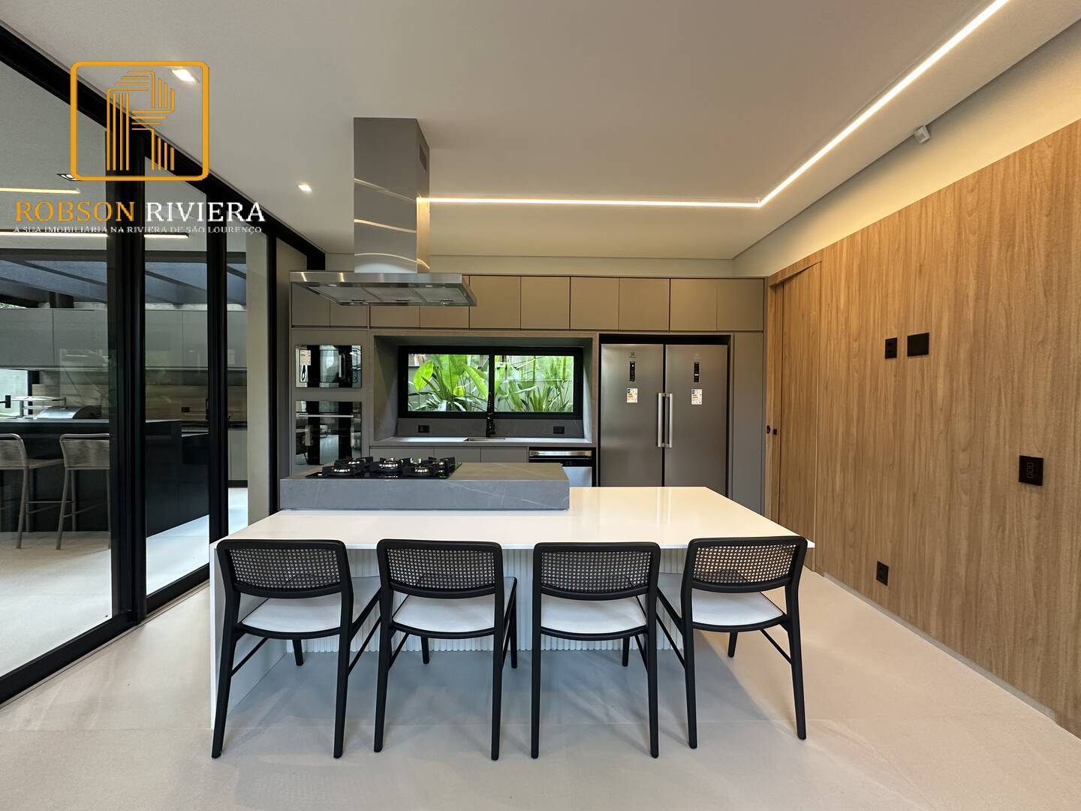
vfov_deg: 85.7
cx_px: 540
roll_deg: -0.6
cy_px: 406
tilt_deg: -0.7
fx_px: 437
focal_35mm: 14
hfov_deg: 102.1
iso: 250
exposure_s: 1/120
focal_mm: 2.22
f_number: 2.2
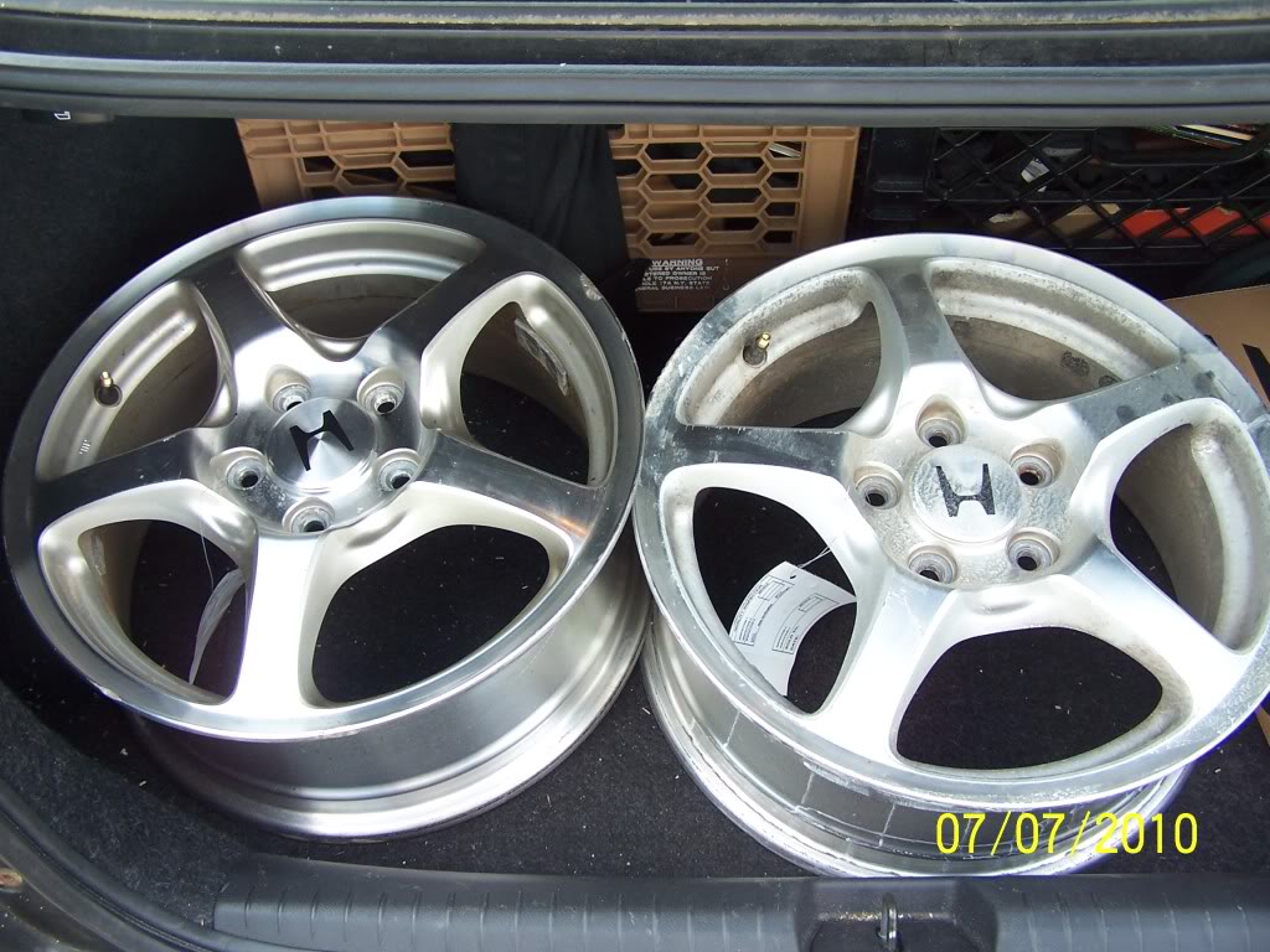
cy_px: 476
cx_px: 635
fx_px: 1394
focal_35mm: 38
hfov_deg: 49.0
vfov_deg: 37.7
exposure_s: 1/90
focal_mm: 6.3
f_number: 2.8
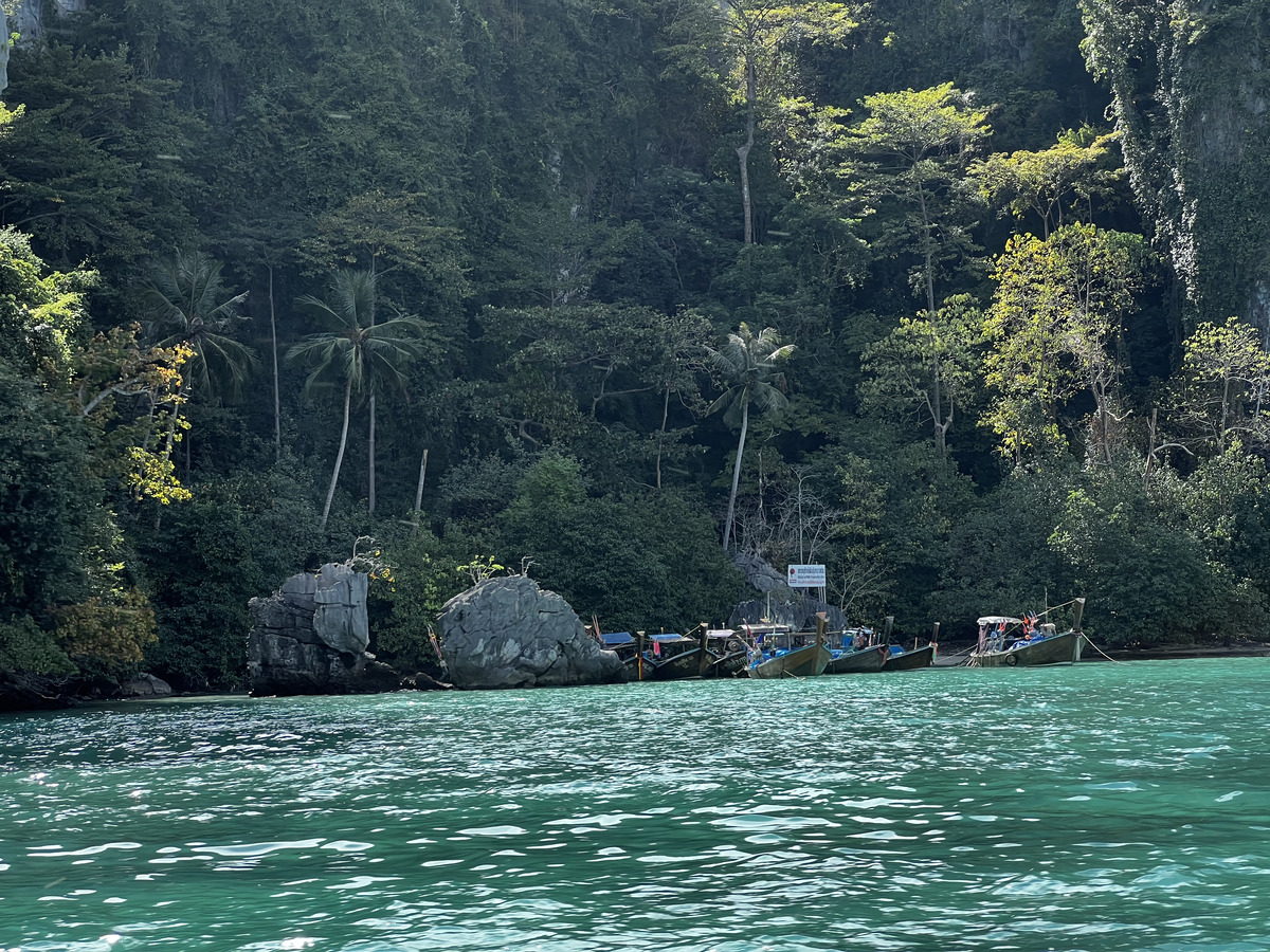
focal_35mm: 77
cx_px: 635
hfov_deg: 25.3
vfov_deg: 19.1
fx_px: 2825
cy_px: 476
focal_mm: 9
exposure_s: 1/172
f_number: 2.8
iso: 32
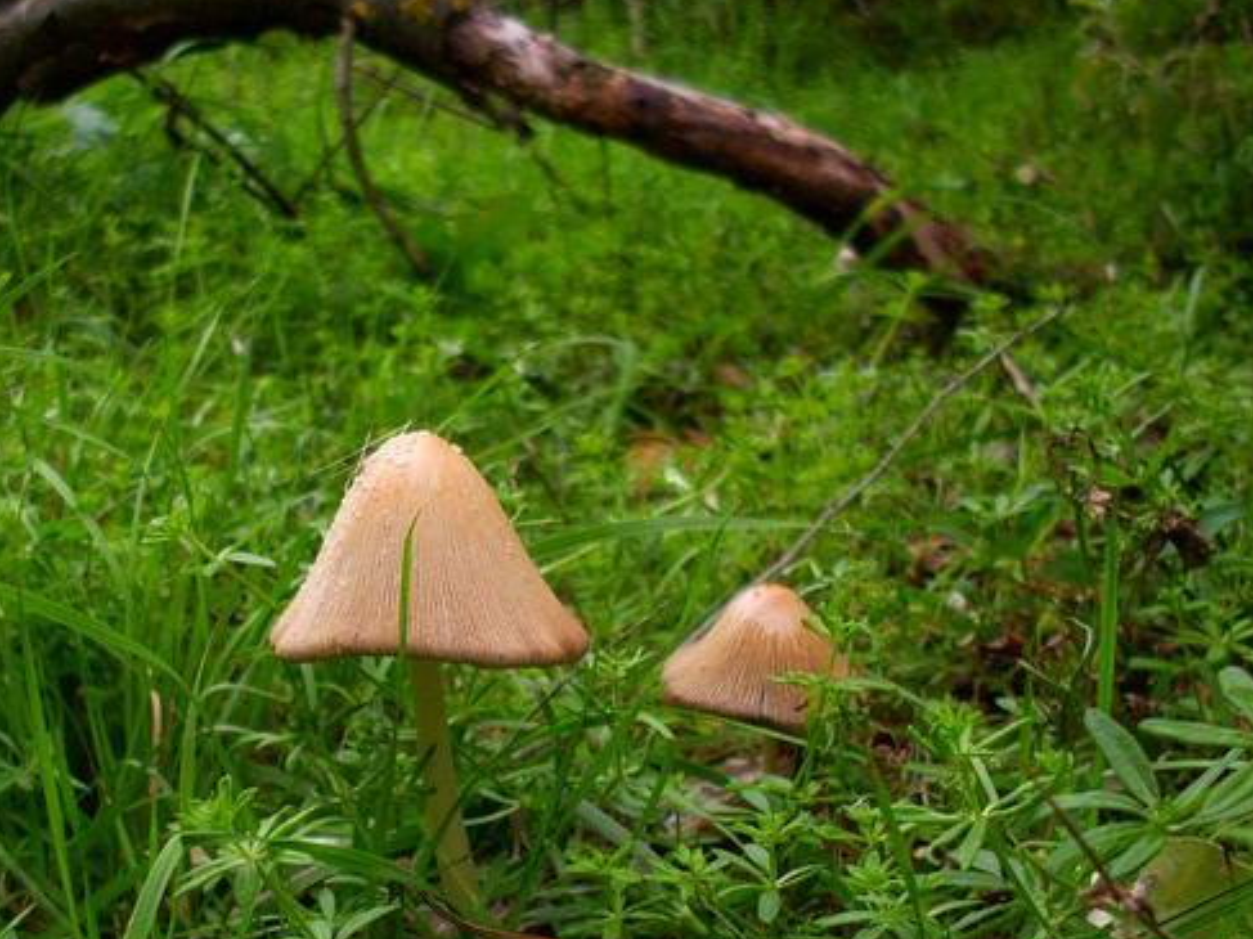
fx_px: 1882
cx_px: 431
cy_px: 628
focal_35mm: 52
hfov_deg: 36.5
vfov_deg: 27.8
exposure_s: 1/125
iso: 80
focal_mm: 6.3
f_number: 2.8
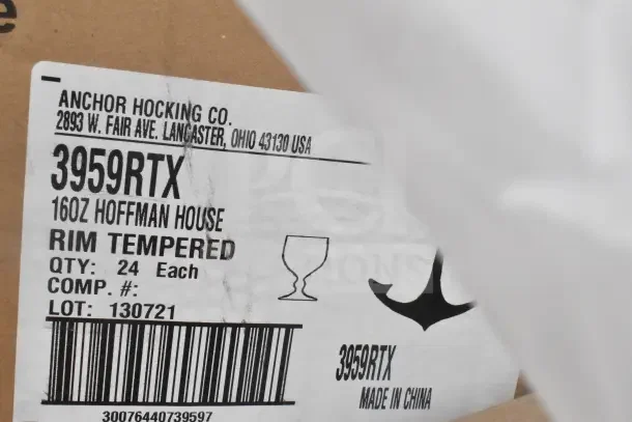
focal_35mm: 44
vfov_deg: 30.9
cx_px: 316
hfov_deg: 45.0
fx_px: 764
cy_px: 211
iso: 6400
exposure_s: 1/2000
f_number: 18
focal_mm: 29
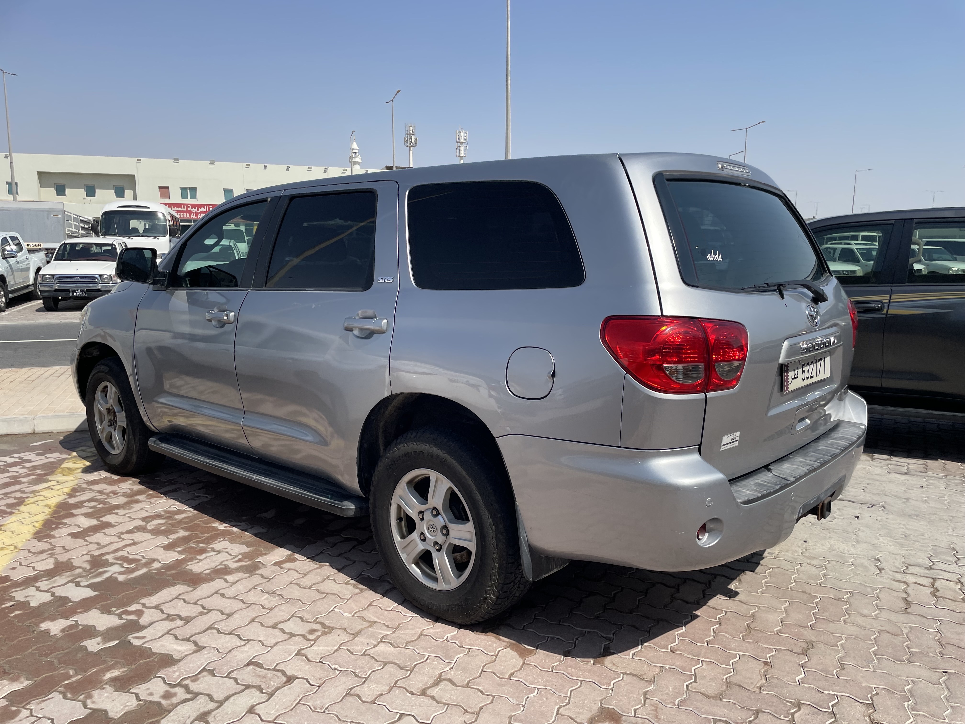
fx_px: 725
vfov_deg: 53.1
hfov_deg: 67.3
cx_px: 482
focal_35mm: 26
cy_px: 362
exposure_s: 1/4292
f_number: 1.6
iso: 32
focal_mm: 4.2
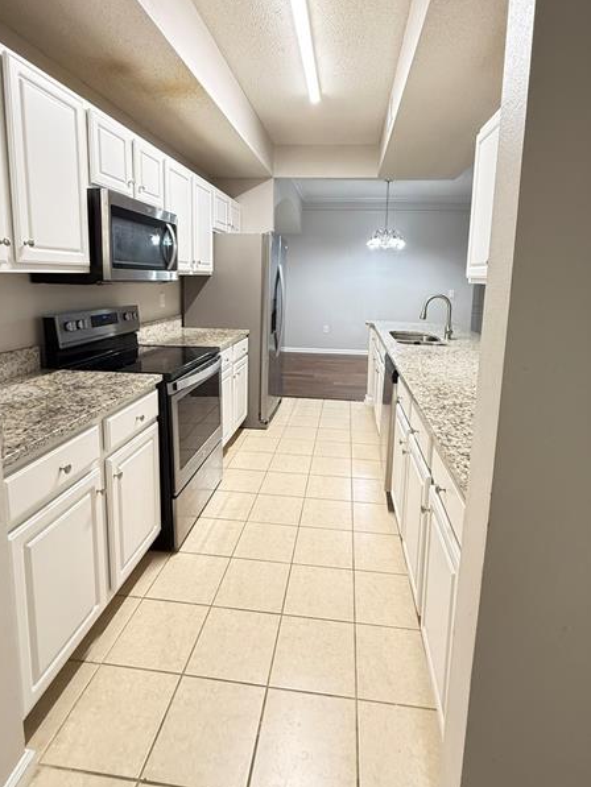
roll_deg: -1.4
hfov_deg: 71.6
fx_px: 410
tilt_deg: -7.7
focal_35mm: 18
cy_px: 331
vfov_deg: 87.0
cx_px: 302
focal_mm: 2.22
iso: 500
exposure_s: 1/60
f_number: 2.2
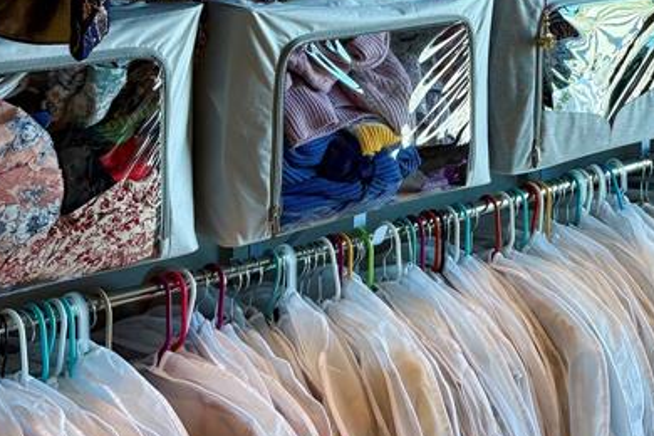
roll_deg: +0.9
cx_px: 568
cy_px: -131
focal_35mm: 71
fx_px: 1290
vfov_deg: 17.9
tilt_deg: -0.3
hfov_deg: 27.6
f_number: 1.6
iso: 64
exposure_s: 1/60
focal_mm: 5.96
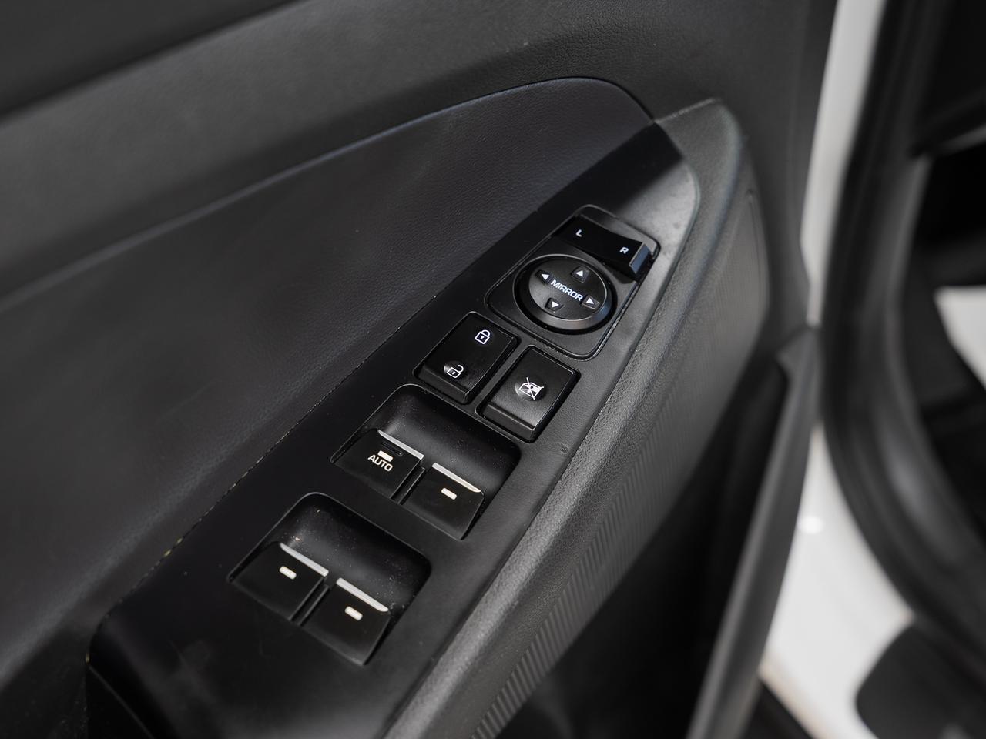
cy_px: 370
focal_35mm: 63
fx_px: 1784
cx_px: 493
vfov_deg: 23.4
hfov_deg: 30.9
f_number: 5.6
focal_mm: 57.9
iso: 100
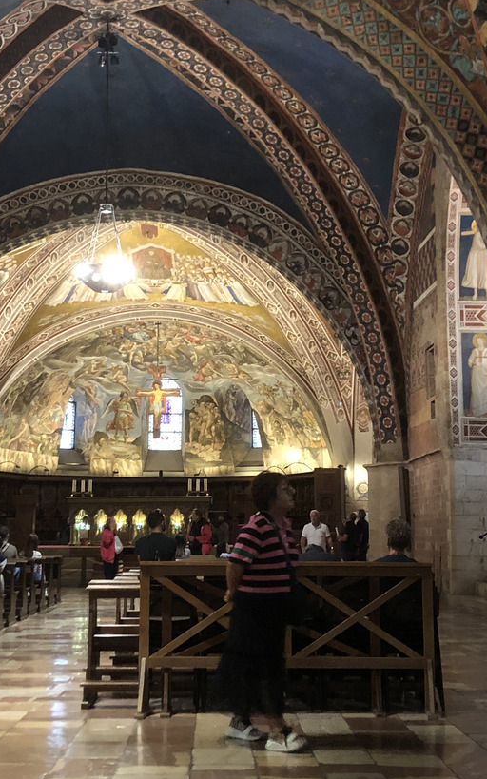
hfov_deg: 22.4
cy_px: 341
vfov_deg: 35.1
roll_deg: +0.8
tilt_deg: +9.0
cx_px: 244
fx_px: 1231
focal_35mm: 58
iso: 100
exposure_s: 1/9
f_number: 1.8
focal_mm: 4
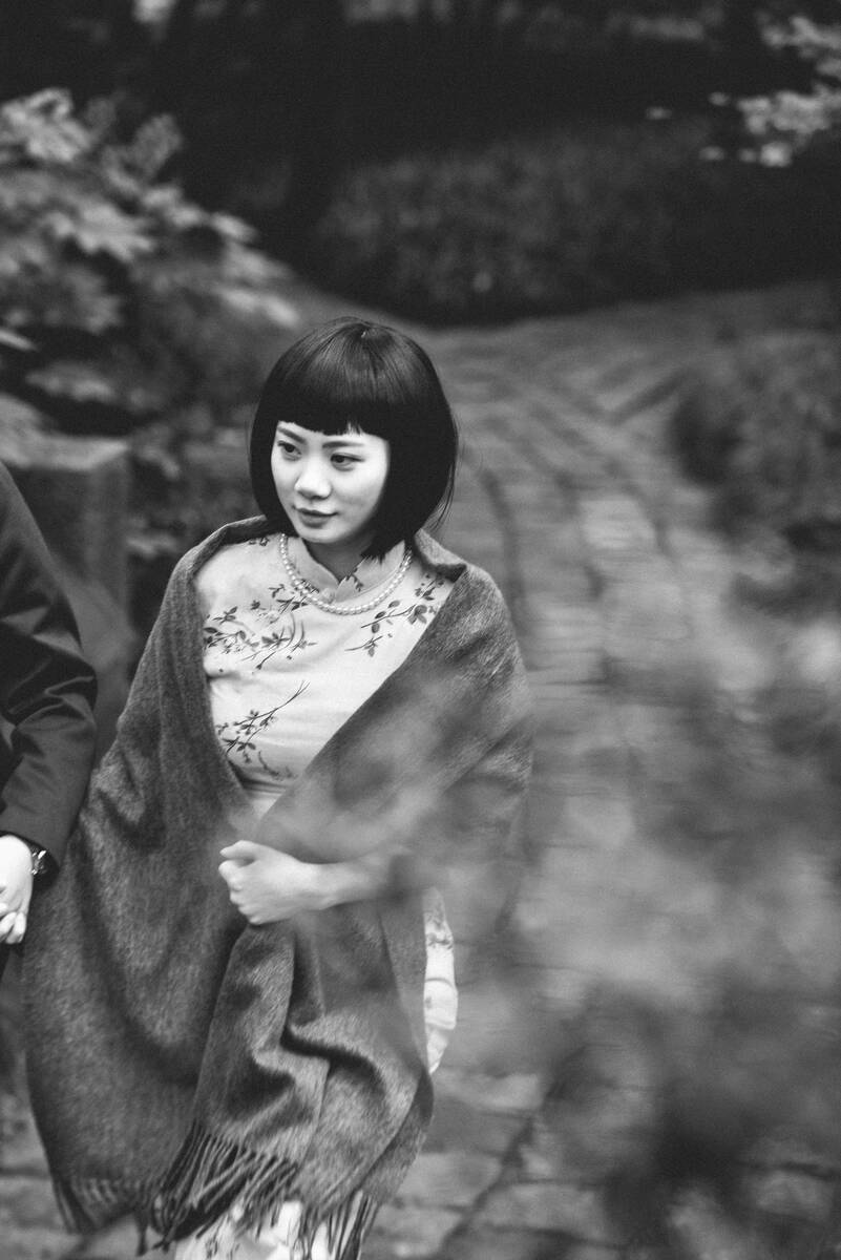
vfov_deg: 20.4
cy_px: 630
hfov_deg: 13.7
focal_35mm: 100
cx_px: 420
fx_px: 3501
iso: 160
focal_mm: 100
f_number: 4
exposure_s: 1/100
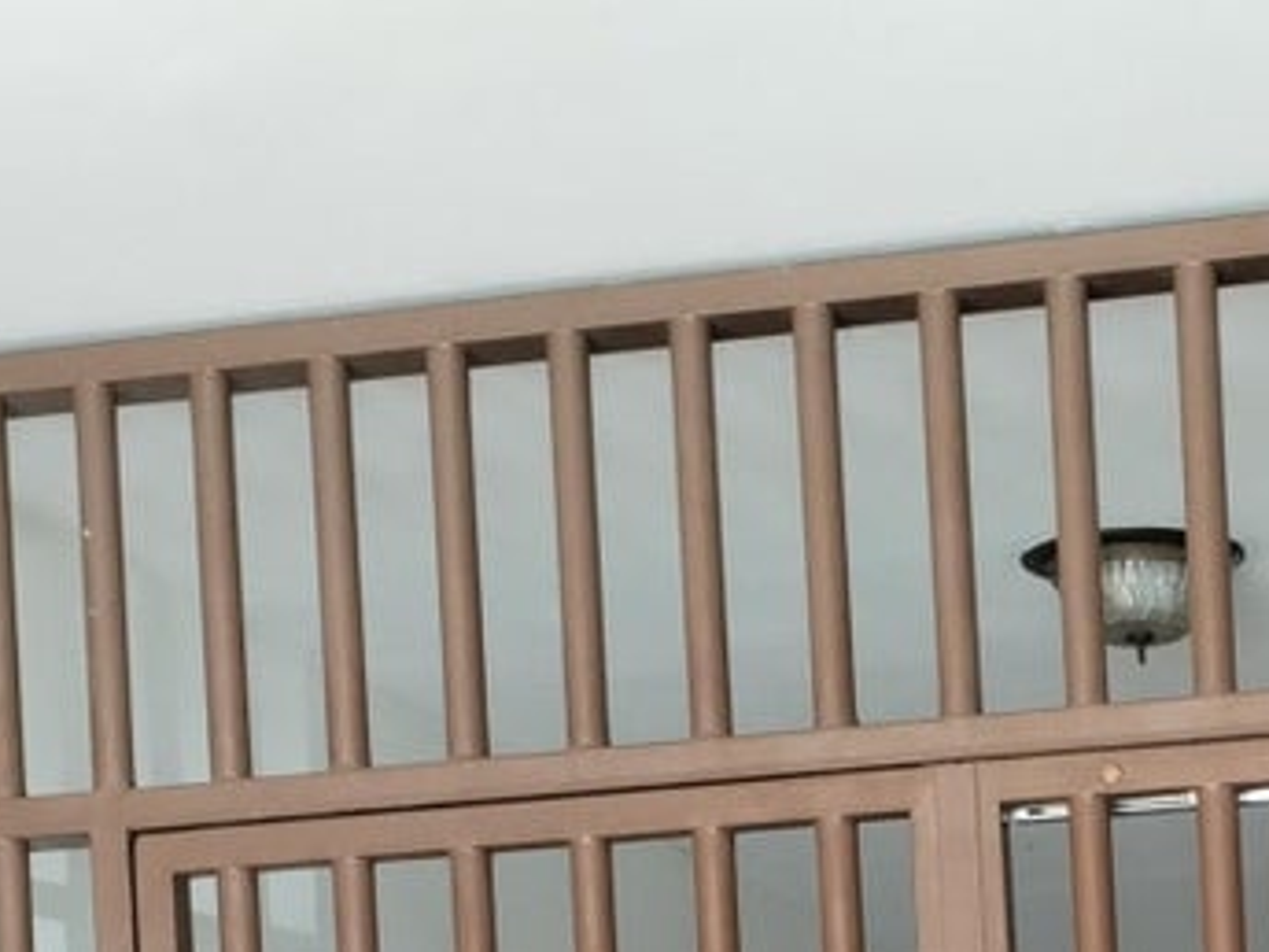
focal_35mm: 115
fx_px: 4216
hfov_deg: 16.7
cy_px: 1624
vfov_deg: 12.0
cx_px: 1278
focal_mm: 4.75
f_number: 1.8
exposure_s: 1/60
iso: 242
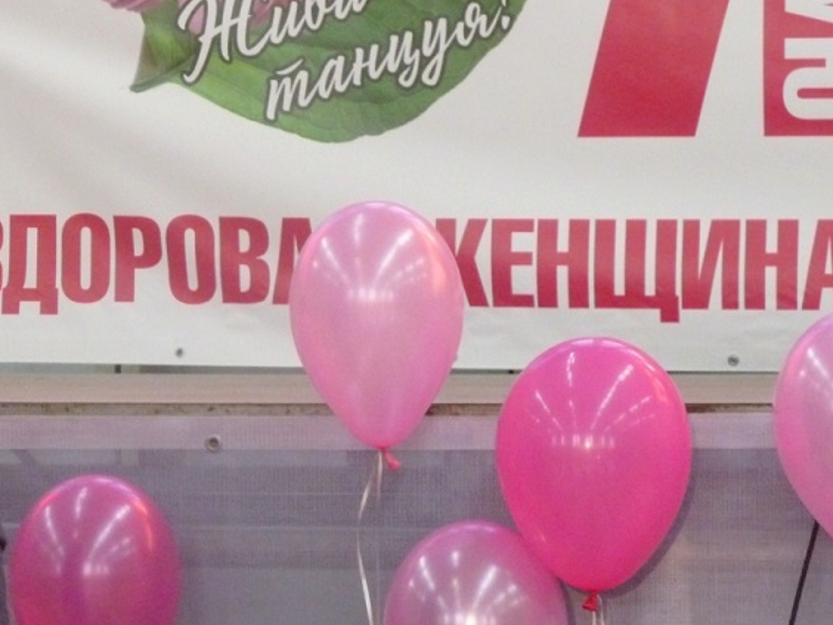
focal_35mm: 221
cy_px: 301
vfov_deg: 6.7
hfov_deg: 8.9
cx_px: 162
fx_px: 5318
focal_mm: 22.5
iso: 800
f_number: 4.5
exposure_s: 1/30
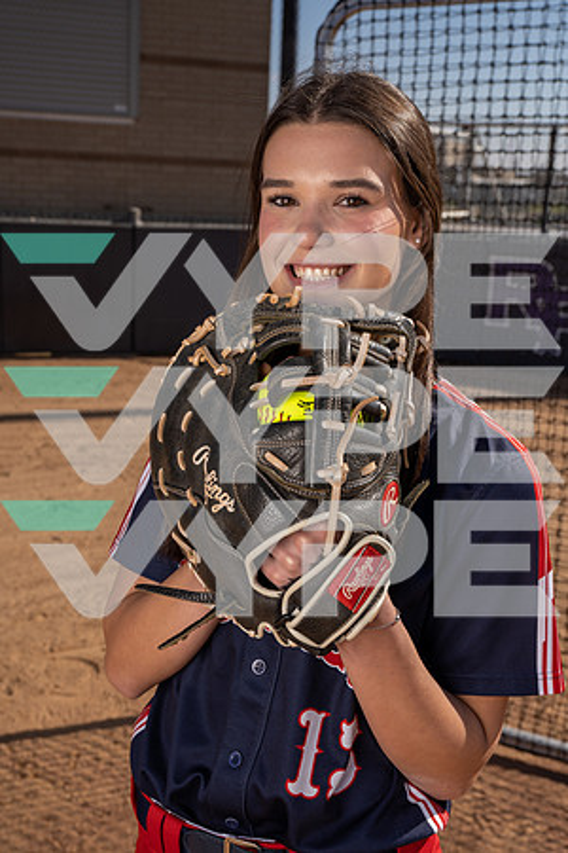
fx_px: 1136
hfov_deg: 28.1
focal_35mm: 48
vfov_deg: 41.1
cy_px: 426
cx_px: 284
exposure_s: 1/250
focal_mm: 48
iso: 64
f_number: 8
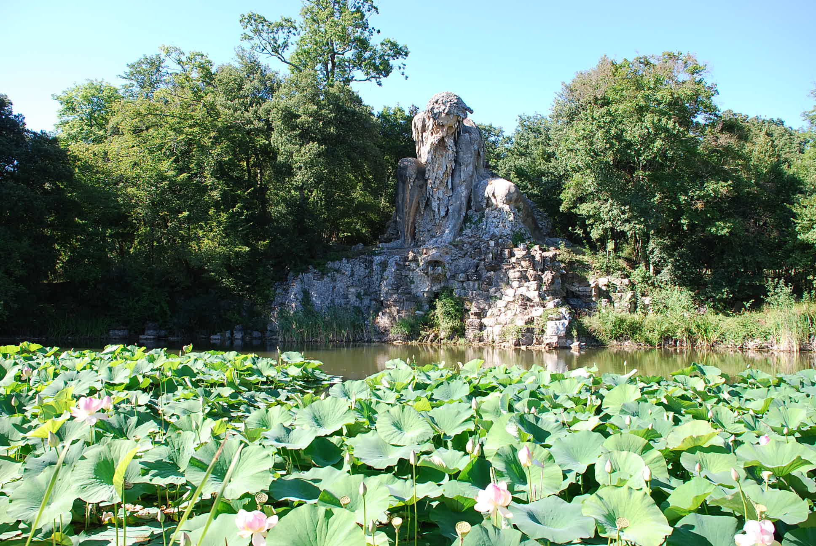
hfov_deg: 61.9
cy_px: 273
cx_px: 408
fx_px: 681
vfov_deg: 43.7
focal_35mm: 30
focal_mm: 20
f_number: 5.6
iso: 140
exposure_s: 1/125
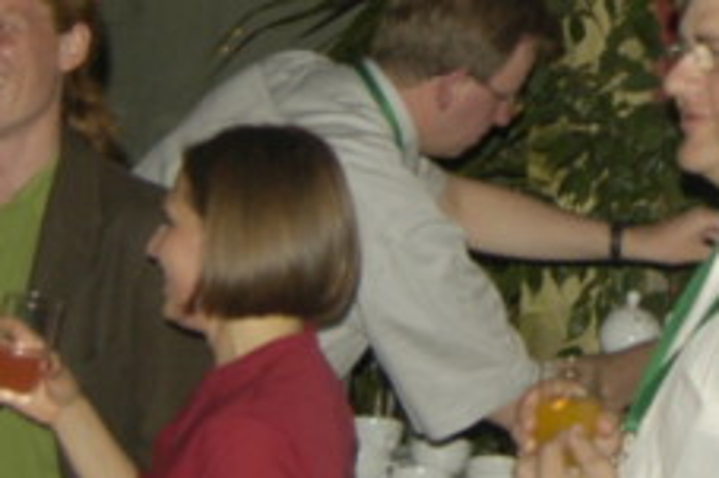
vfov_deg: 9.0
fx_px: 2974
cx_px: 912
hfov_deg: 13.3
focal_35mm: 149
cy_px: -165
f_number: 3.8
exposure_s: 1/60
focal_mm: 22
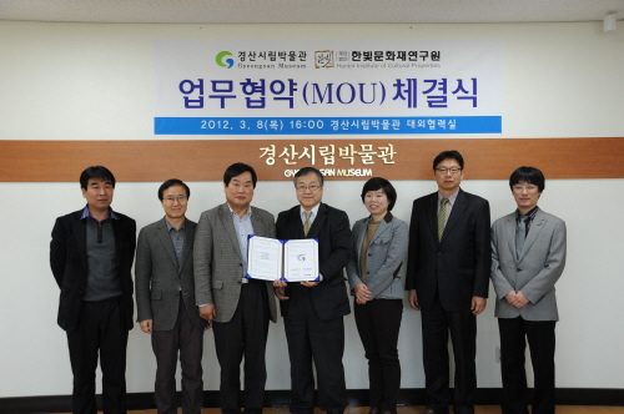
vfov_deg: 33.3
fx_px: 692
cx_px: 312
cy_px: 207
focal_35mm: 40
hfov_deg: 48.5
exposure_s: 1/160
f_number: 6.3
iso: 2000
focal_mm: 40
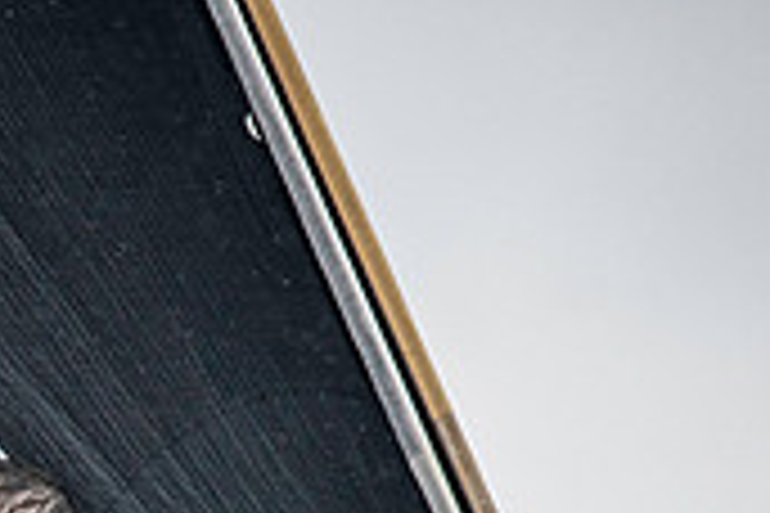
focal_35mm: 1524
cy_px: 857
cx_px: -212
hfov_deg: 1.4
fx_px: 32594
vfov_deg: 0.9
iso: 400
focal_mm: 300
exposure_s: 1/2000
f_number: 4
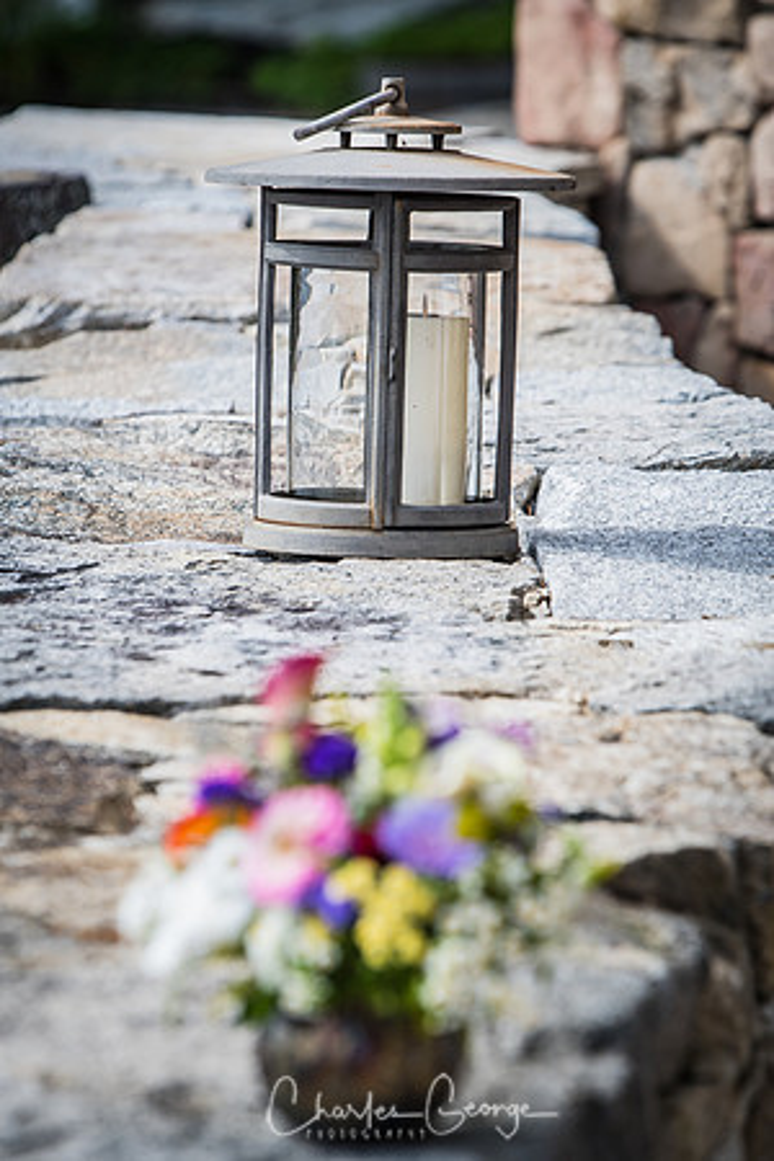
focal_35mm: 278
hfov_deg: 5.0
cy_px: 580
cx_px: 387
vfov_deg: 7.4
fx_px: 8949
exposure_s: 1/500
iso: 200
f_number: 4
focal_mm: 185
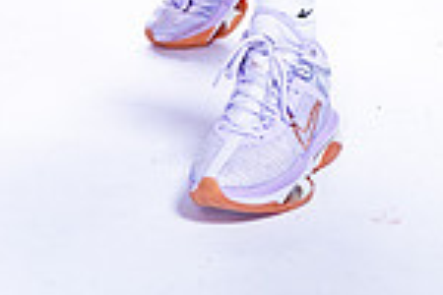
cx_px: 121
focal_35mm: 144
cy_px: -339
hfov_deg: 14.2
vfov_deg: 8.9
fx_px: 1772
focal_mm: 48
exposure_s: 1/250
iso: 100
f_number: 5.6
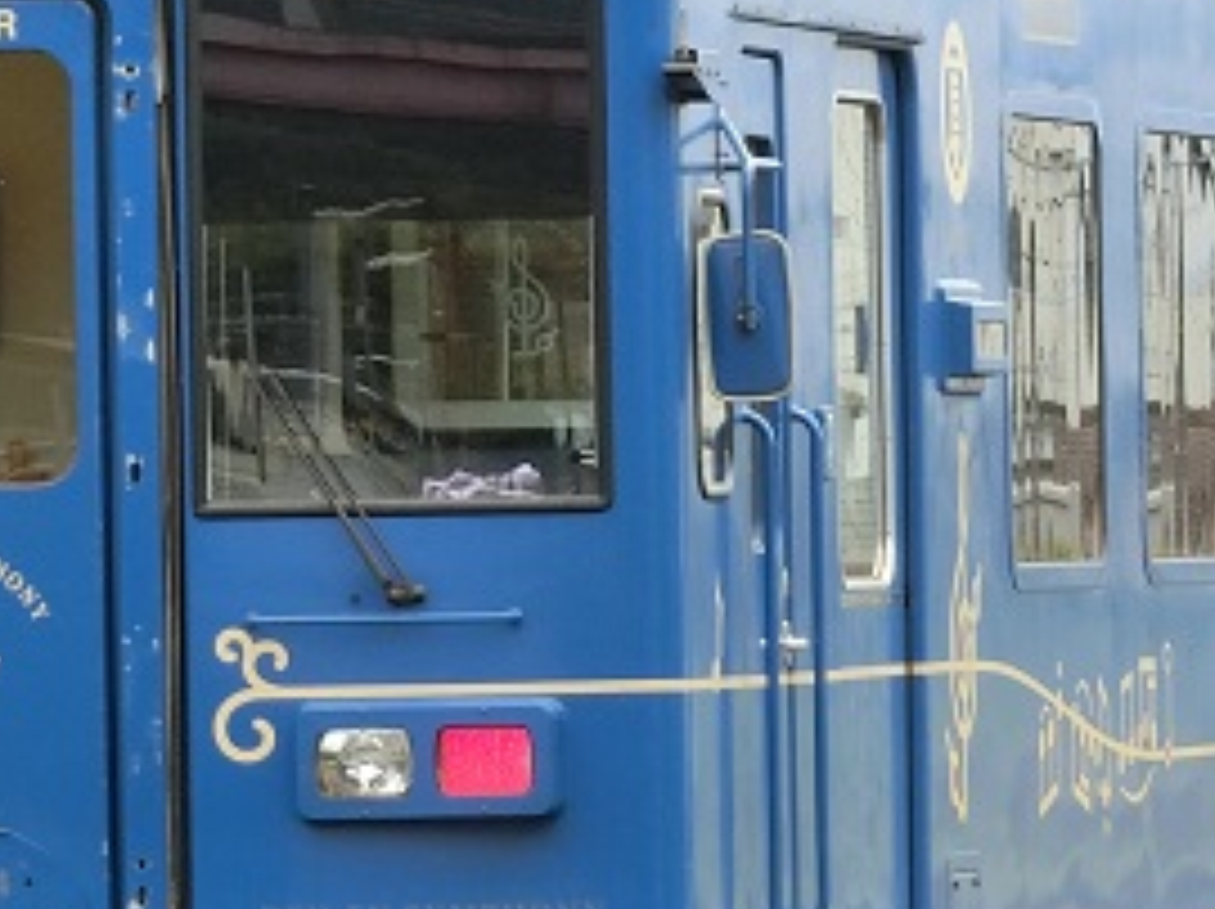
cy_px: 634
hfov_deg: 3.5
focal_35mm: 566
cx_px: 986
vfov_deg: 2.6
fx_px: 19849
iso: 125
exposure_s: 1/200
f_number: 5.9
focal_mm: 34
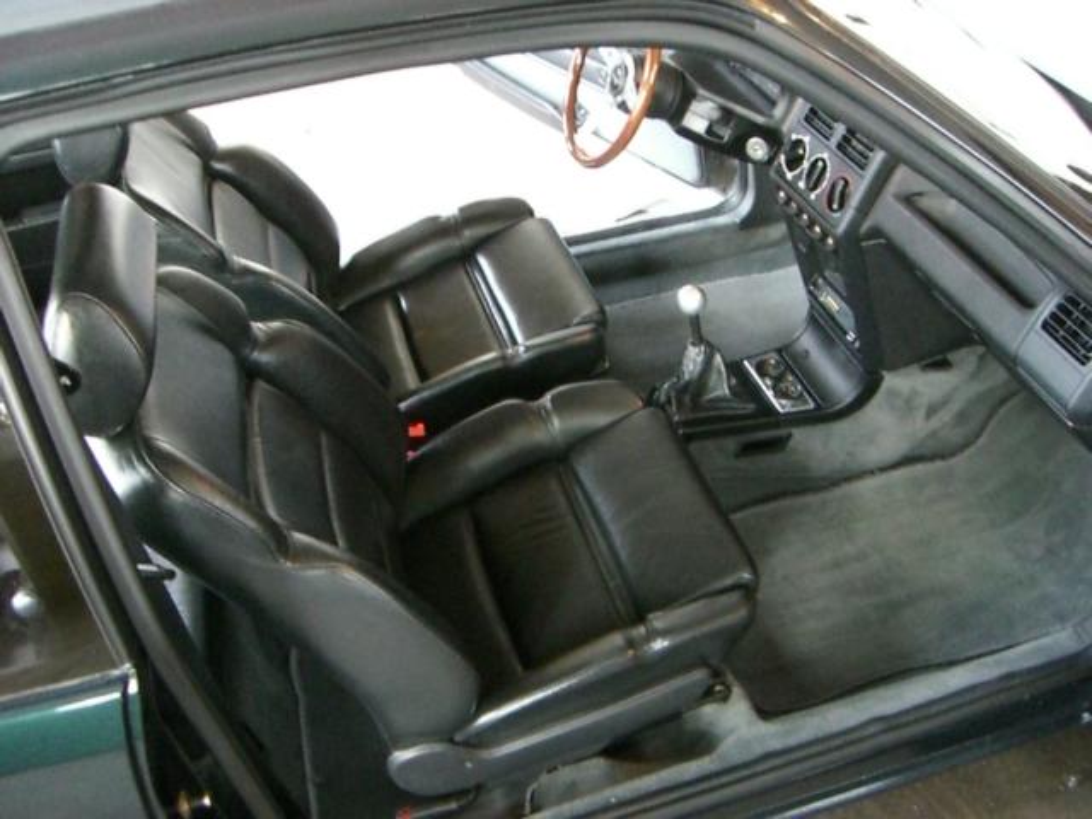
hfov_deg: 49.0
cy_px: 410
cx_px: 546
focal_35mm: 38
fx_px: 1199
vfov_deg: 37.7
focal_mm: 6.2
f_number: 2.7
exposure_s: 1/15
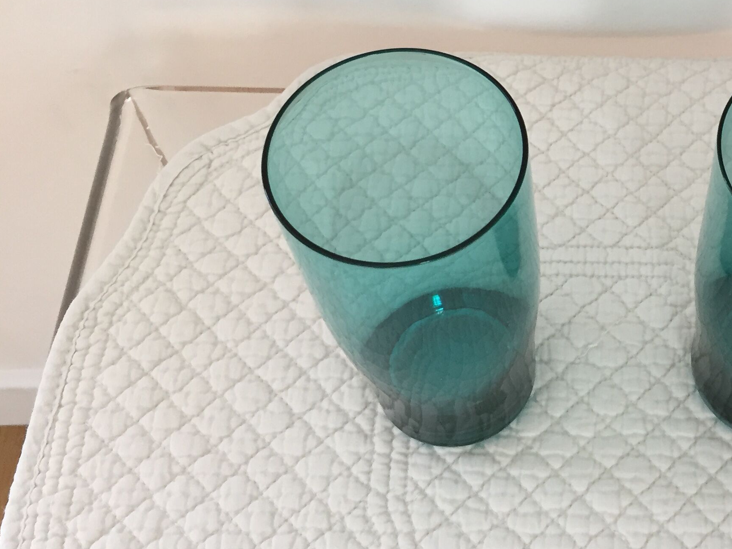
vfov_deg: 26.5
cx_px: 680
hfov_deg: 32.9
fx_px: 1163
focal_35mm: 55
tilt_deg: -61.6
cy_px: 216
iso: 50
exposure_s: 1/33
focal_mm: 4.15
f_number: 2.2
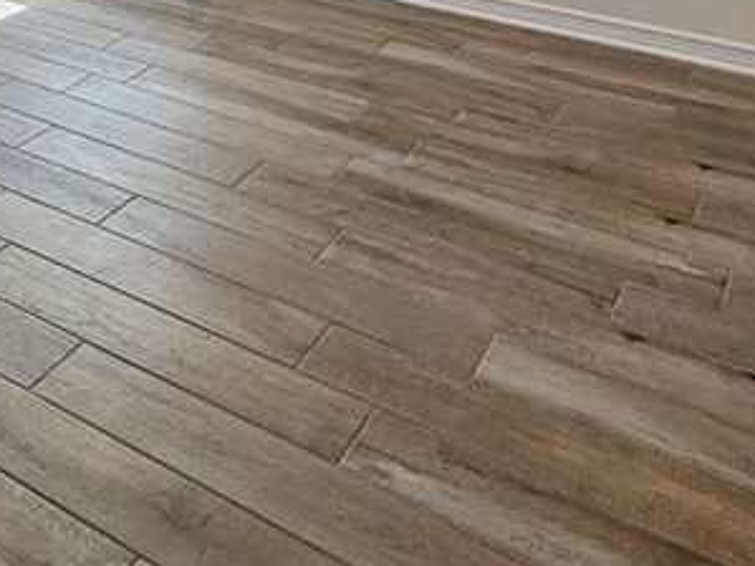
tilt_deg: -0.4
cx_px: 247
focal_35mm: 48
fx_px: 1046
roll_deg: -0.3
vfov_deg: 22.5
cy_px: -359
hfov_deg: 39.2
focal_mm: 2.22
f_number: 2.2
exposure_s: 1/319
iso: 64
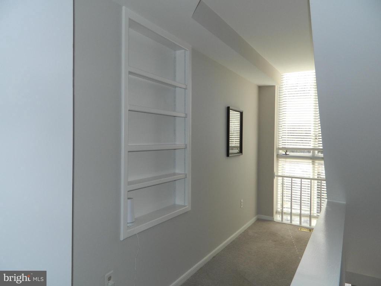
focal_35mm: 25
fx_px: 275
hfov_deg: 69.4
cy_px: 143
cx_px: 190
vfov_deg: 54.9
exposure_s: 1/320
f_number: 3.1
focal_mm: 4.5
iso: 80
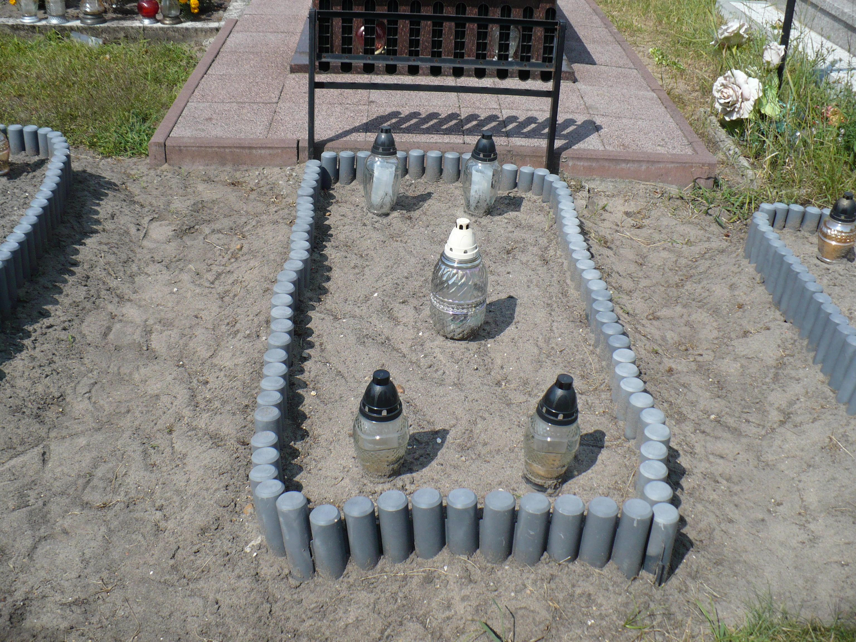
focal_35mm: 37
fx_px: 915
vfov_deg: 38.7
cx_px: 428
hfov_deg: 50.1
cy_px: 321
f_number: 8
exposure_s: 1/200
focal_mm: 6.1
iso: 100
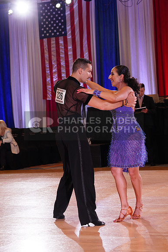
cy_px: 126
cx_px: 84
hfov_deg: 14.1
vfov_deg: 21.0
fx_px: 679
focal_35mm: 97
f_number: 5.6
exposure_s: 1/160
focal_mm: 97
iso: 1600
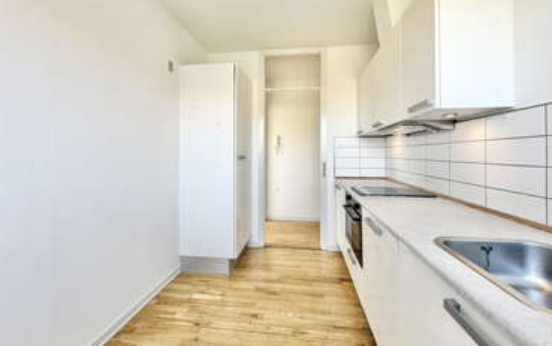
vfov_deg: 74.6
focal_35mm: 15
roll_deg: +0.3
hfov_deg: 101.4
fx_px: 226
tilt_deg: +0.1
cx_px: 277
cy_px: 153
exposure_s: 1/100
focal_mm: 2.22
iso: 50
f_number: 2.2
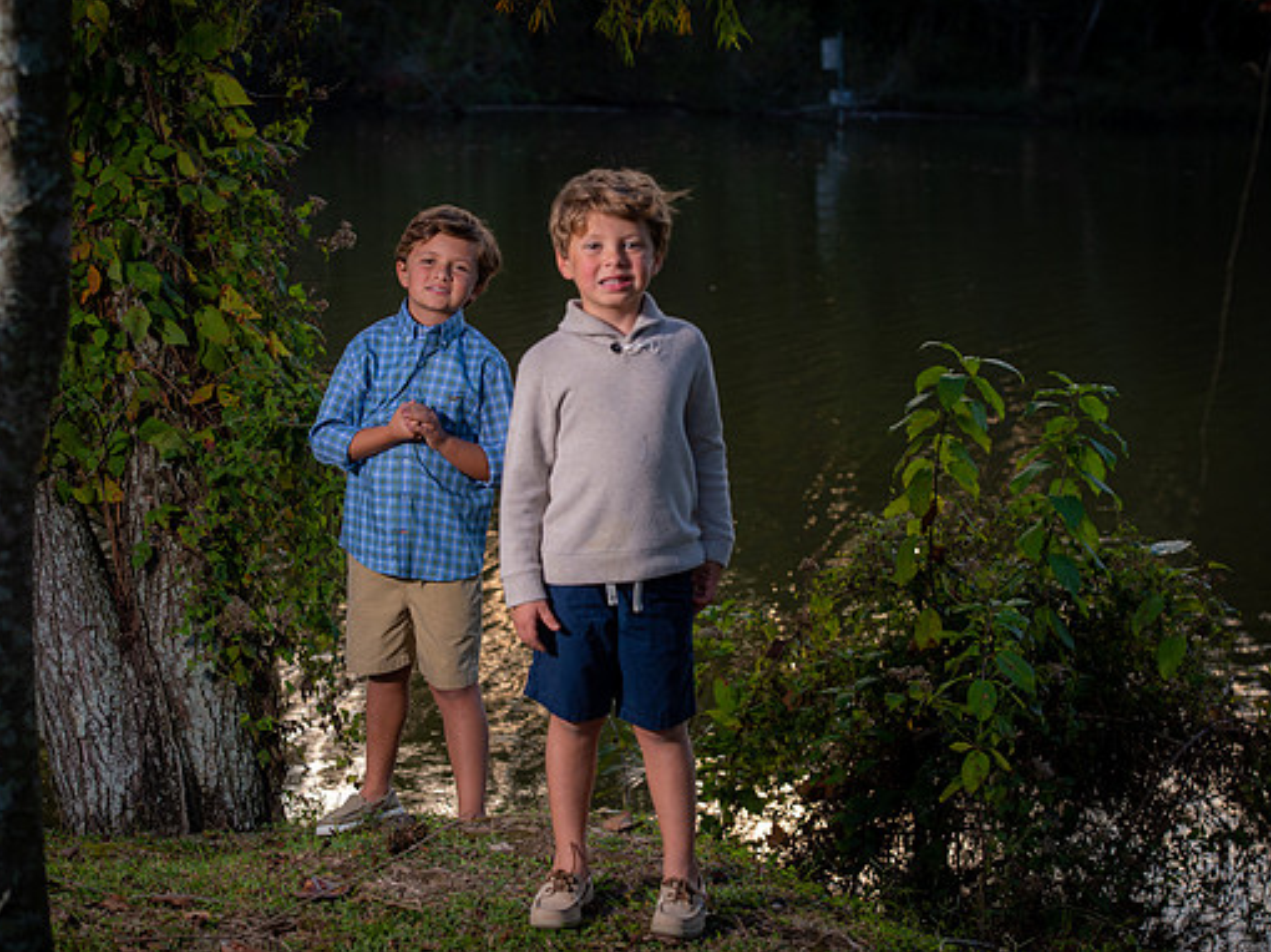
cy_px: 474
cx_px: 566
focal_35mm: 94
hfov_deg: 20.9
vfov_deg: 15.7
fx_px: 3450
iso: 200
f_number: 5.6
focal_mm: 86
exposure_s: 1/160
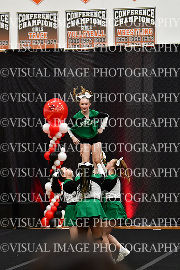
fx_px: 1372
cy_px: 135
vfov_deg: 11.2
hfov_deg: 7.5
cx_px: 90
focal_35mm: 183
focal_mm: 122
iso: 4000
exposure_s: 1/500
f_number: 3.5
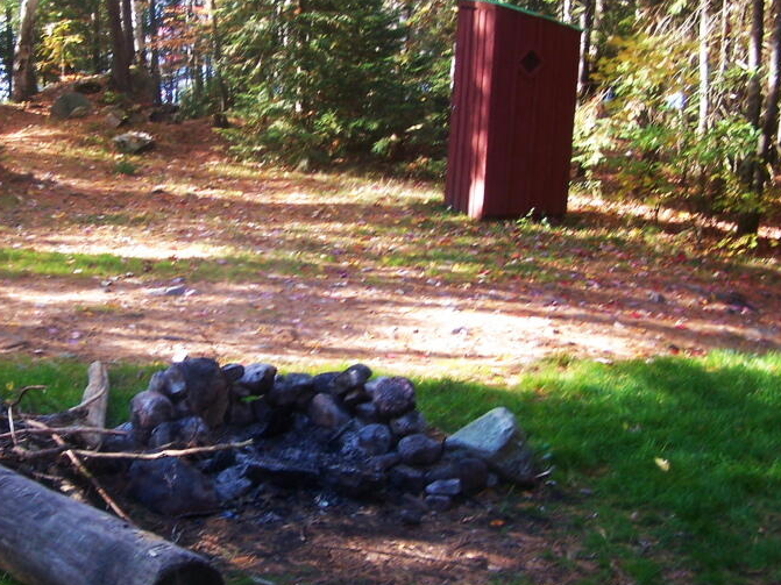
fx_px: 1308
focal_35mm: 58
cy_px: 273
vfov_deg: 25.2
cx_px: 264
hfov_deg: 33.0
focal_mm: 6.3
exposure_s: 1/60
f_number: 2.8
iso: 80
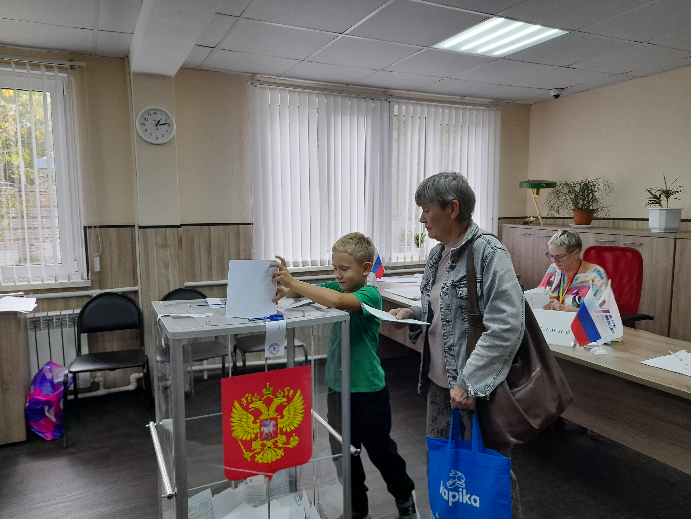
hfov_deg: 69.4
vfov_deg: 54.9
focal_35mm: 25
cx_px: 346
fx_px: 499
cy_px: 260
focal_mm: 4.6
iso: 25
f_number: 2
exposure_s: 1/50
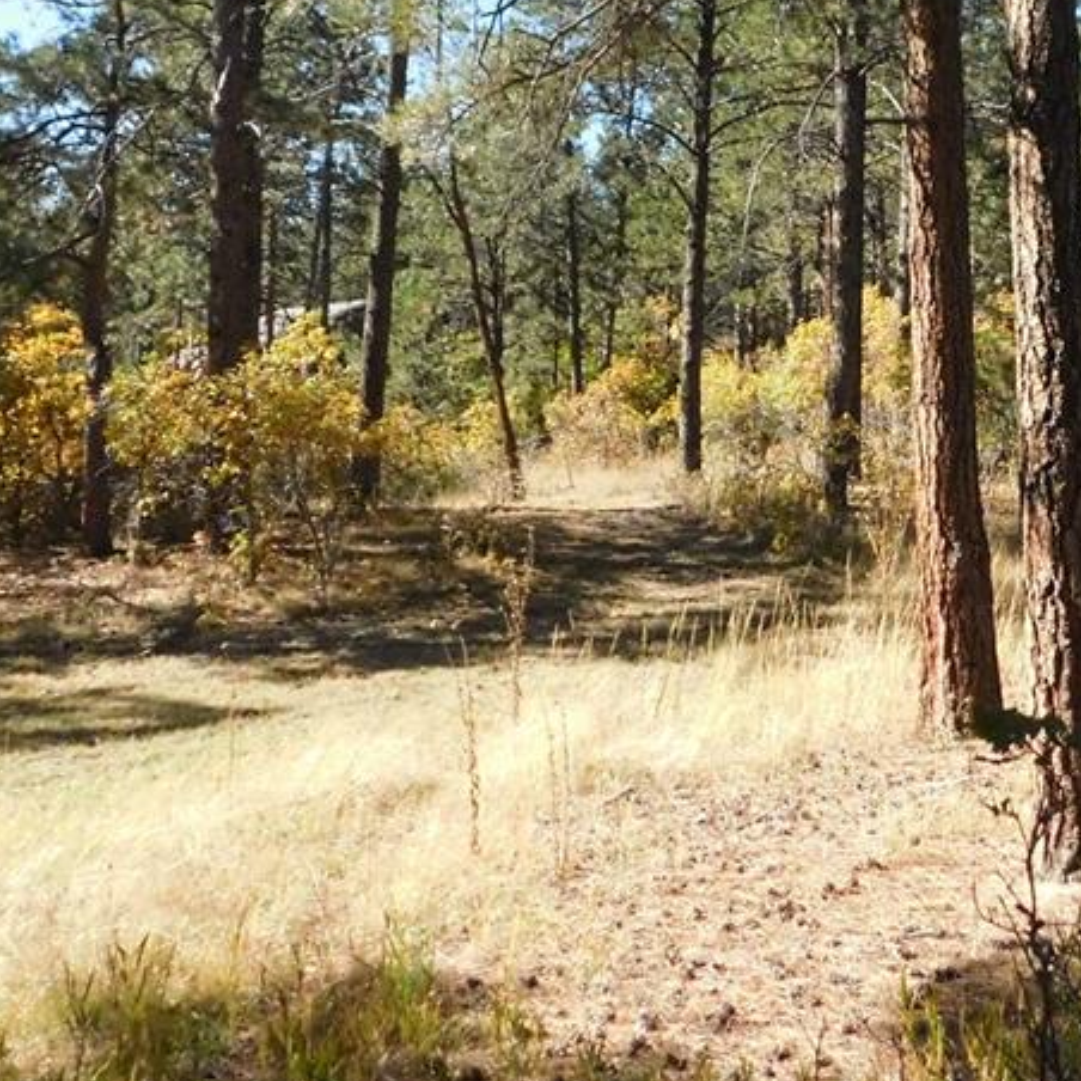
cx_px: 899
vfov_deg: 36.2
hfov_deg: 35.3
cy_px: 312
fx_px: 1625
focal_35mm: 46
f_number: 6
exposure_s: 1/800
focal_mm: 4
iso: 800
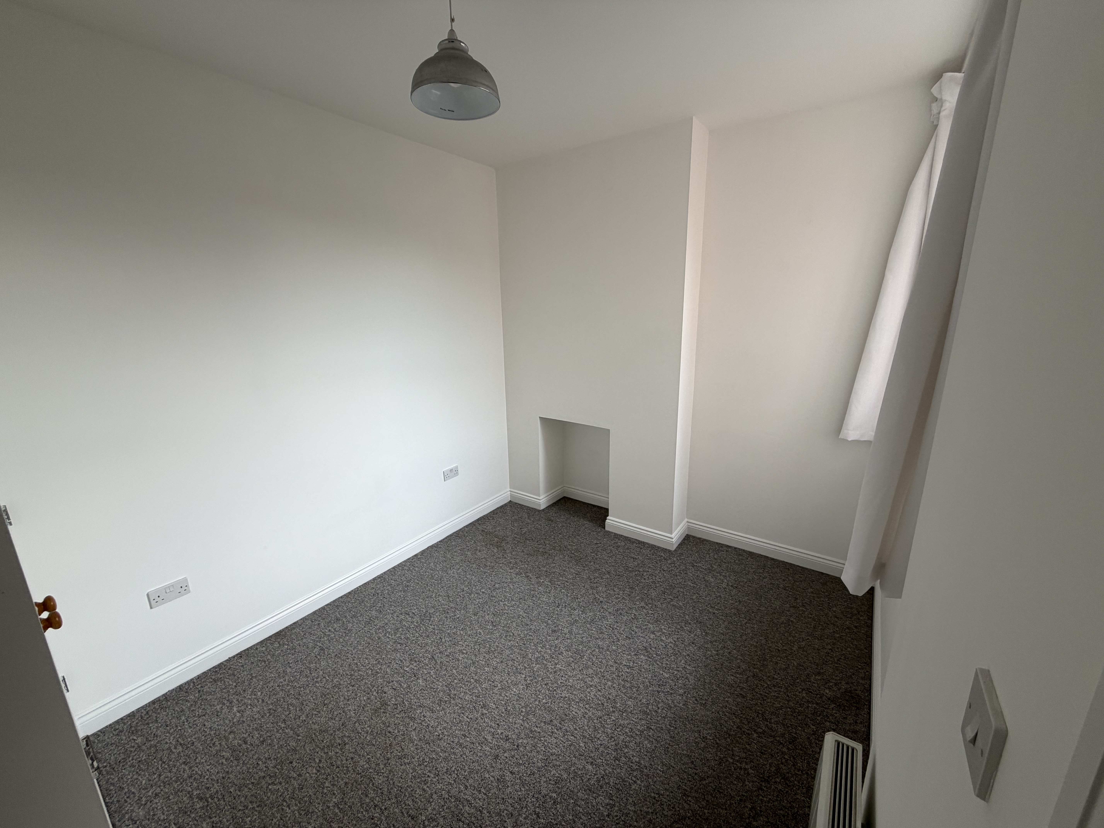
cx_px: 552
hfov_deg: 102.1
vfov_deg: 85.7
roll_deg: +1.6
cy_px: 414
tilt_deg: -14.4
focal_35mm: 14
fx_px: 446
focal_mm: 2.22
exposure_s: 1/121
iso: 64
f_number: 2.2
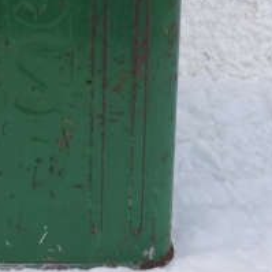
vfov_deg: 25.0
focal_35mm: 64
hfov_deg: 26.1
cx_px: 31
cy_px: -27
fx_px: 569
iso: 80
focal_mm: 4.3
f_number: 3
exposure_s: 1/200
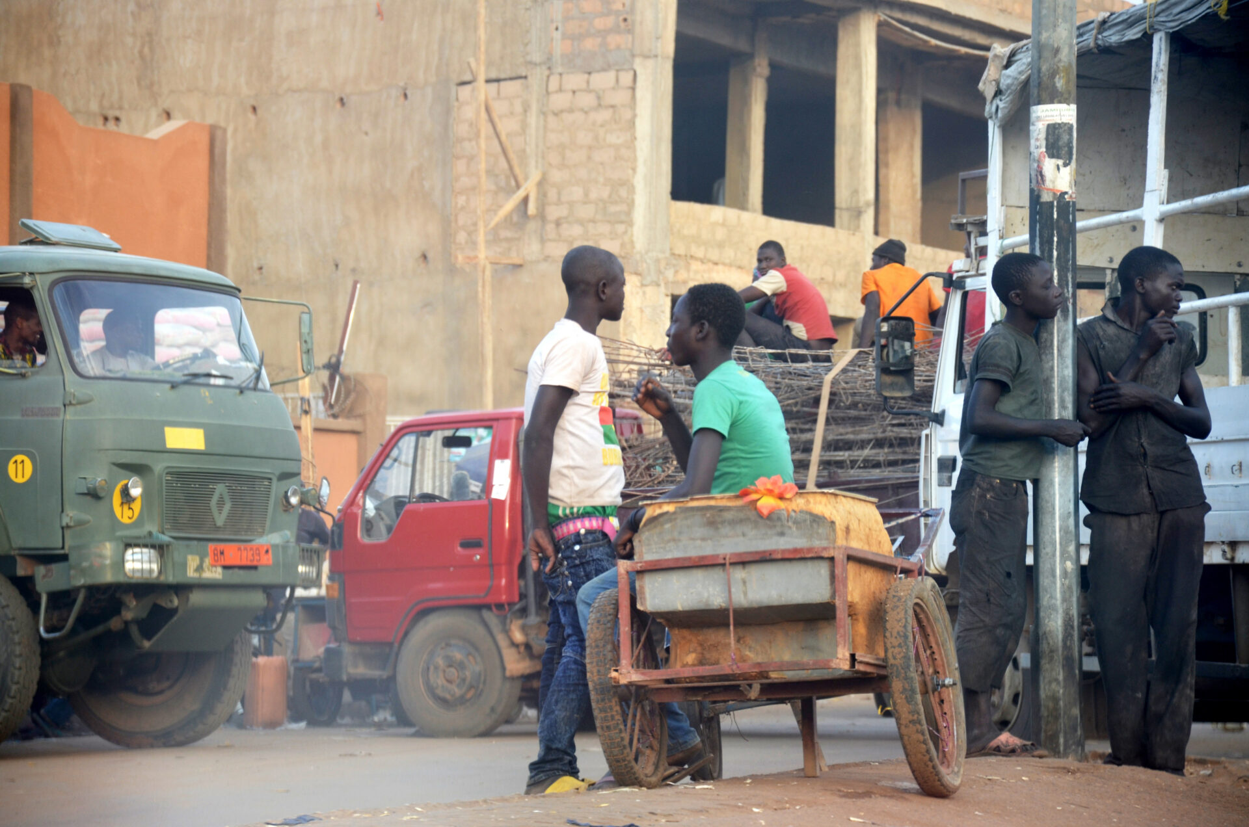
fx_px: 5453
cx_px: 624
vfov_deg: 8.7
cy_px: 414
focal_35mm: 158
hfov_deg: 13.1
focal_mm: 105
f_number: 5.6
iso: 200
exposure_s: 1/125
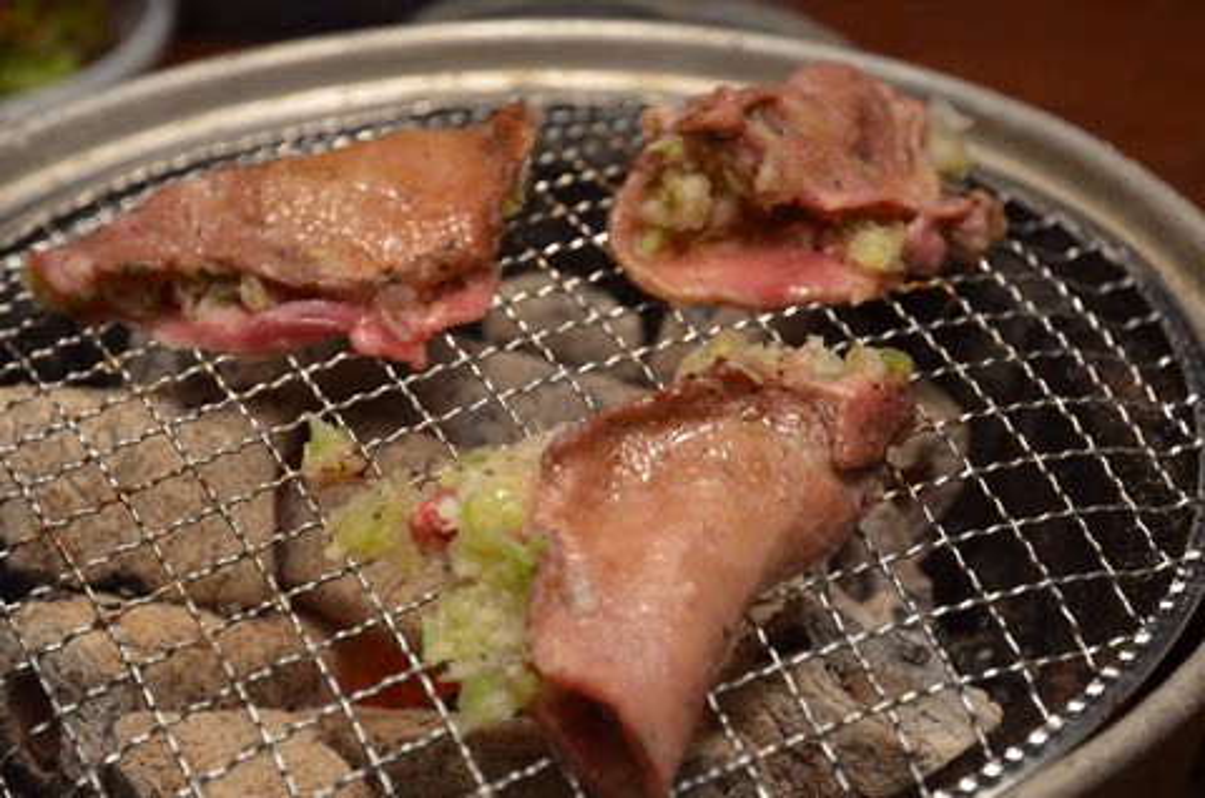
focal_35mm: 102
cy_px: 399
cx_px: 602
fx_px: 3407
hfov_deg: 20.1
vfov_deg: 13.4
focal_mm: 68
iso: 800
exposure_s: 1/60
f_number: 5.6
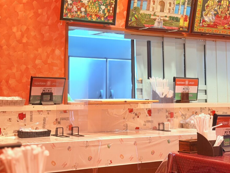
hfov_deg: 27.9
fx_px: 459
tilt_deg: +1.3
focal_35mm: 69
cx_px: 72
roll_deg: -0.7
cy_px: 71
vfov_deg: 21.3
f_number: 1.78
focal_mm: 6.76
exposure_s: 1/40
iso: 320
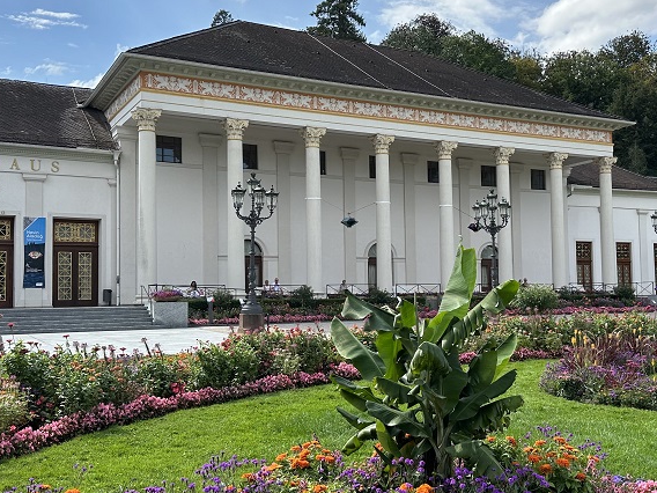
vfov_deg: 35.1
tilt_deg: +2.3
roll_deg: +1.3
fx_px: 778
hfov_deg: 45.6
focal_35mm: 41
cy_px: 253
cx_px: 382
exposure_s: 1/4184
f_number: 1.78
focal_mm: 6.86
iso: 80
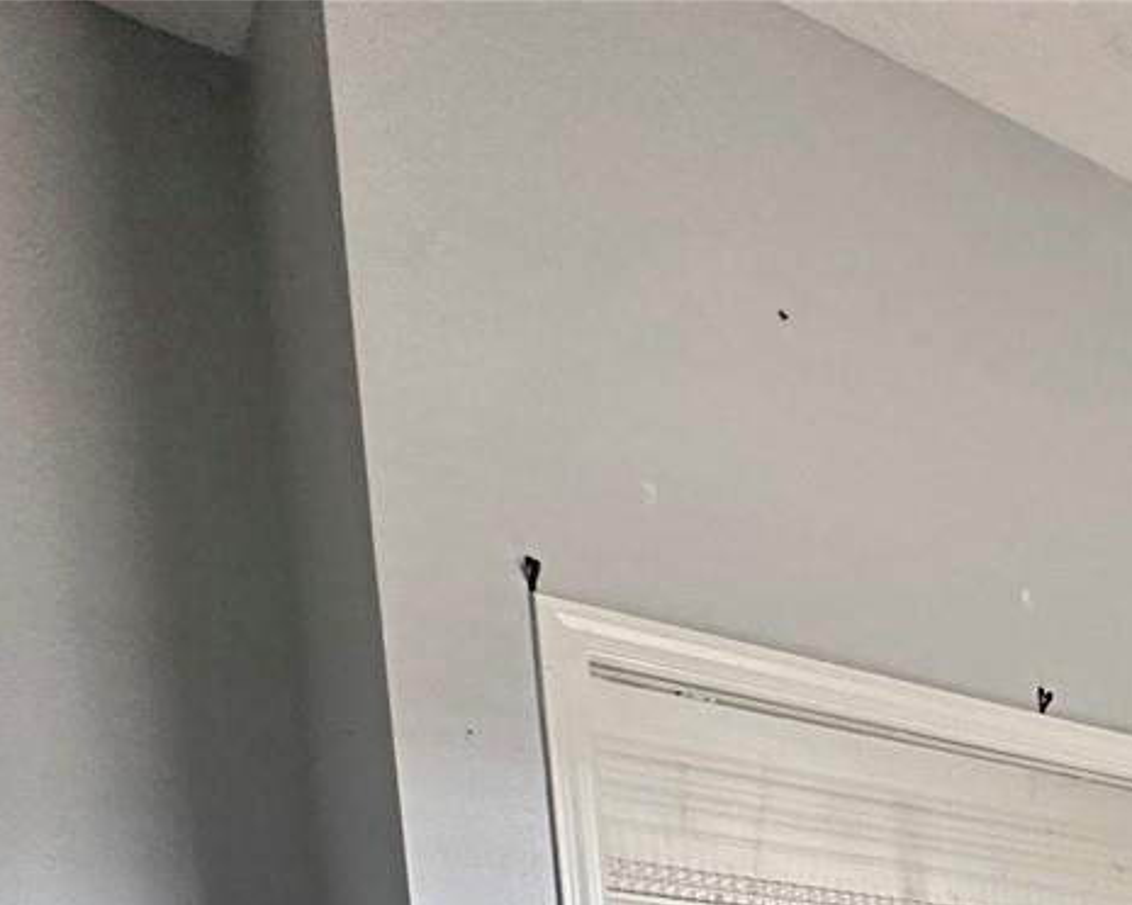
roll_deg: -0.6
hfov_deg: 29.9
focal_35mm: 47
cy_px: 1457
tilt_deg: -8.9
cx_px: 1536
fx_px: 1575
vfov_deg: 23.5
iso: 640
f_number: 2.2
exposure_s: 1/60
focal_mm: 2.22
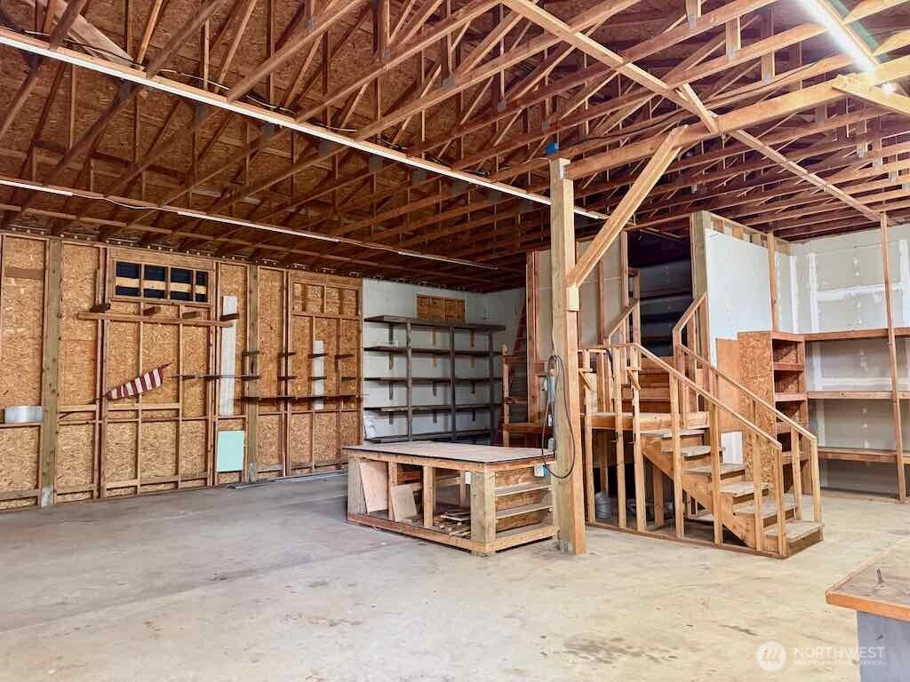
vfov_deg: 56.8
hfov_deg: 71.6
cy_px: 341
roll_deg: +0.9
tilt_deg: +4.8
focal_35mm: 24
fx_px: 631
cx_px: 455
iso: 400
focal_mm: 6.76
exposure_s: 1/60
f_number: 1.78
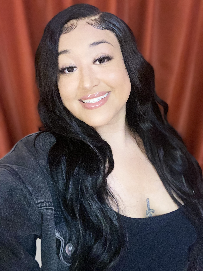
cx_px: 102
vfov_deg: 60.0
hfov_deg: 46.8
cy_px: 136
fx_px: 235
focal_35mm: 30
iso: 400
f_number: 2.2
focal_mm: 2.71
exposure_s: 1/30
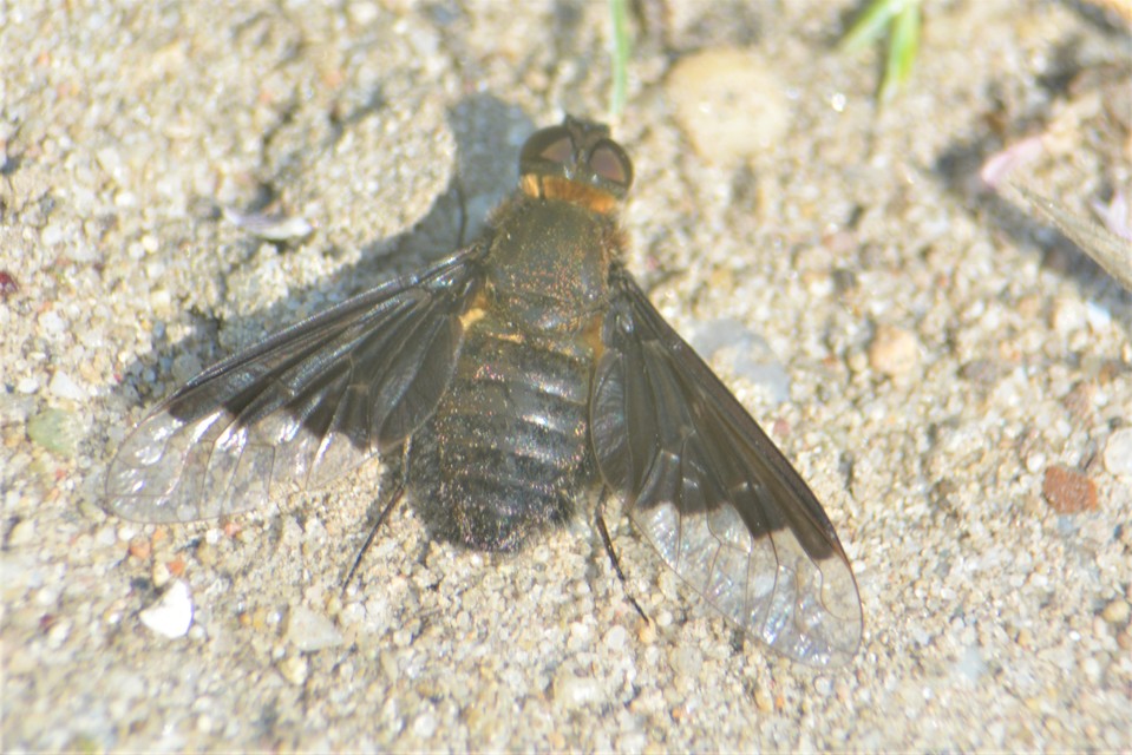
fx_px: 14153
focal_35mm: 450
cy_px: 378
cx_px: 566
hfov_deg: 4.6
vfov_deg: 3.1
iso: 180
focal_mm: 300
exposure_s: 1/125
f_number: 8
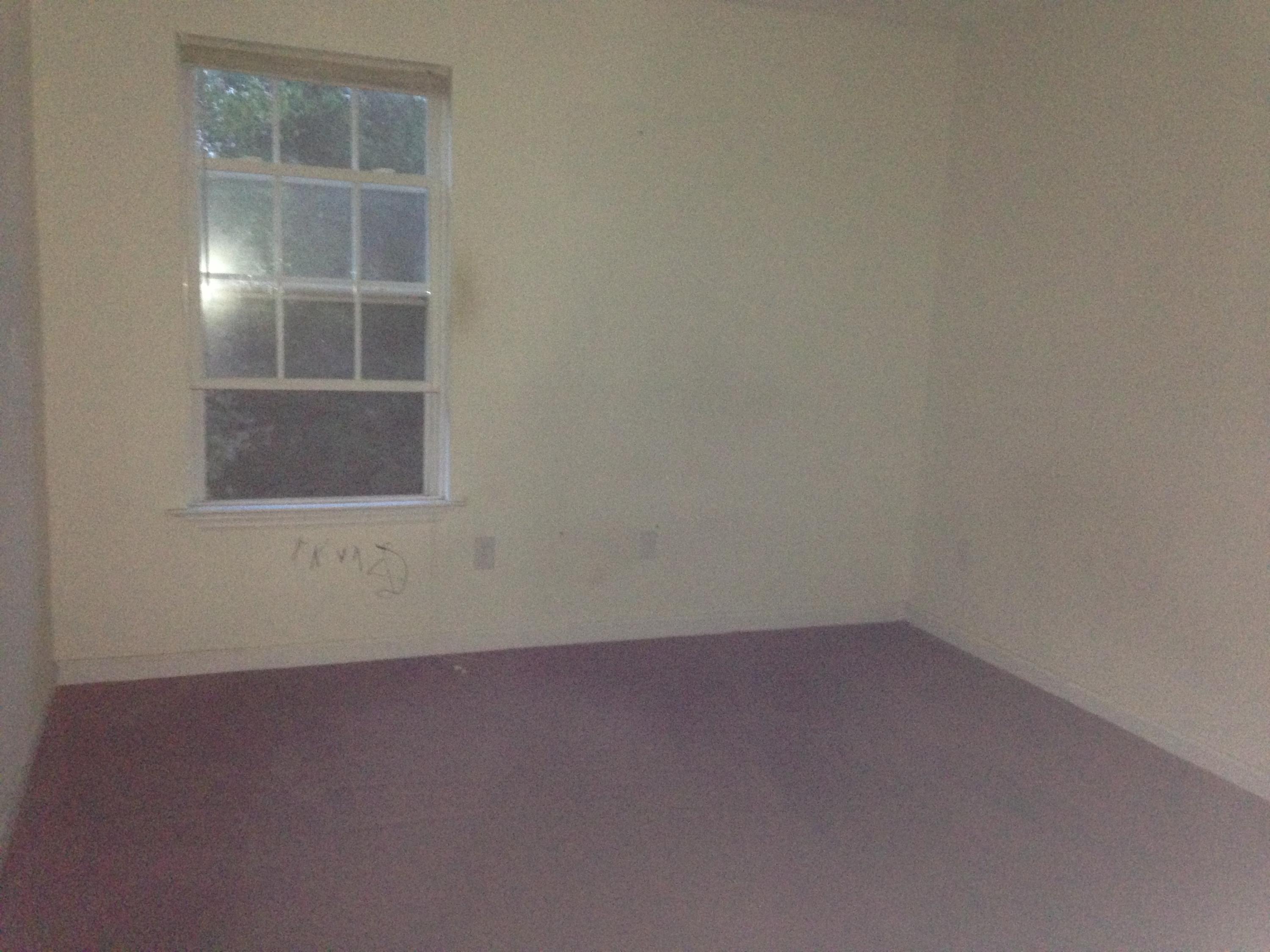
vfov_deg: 42.9
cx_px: 635
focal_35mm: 33
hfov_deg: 55.4
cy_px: 476
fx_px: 1211
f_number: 2.4
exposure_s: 1/16
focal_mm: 4.13
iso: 500
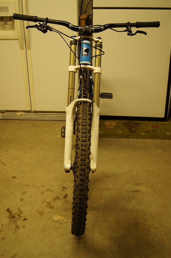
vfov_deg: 53.2
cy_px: 129
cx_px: 86
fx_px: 257
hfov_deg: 36.8
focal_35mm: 36
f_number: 4
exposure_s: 1/25
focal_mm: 24
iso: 200
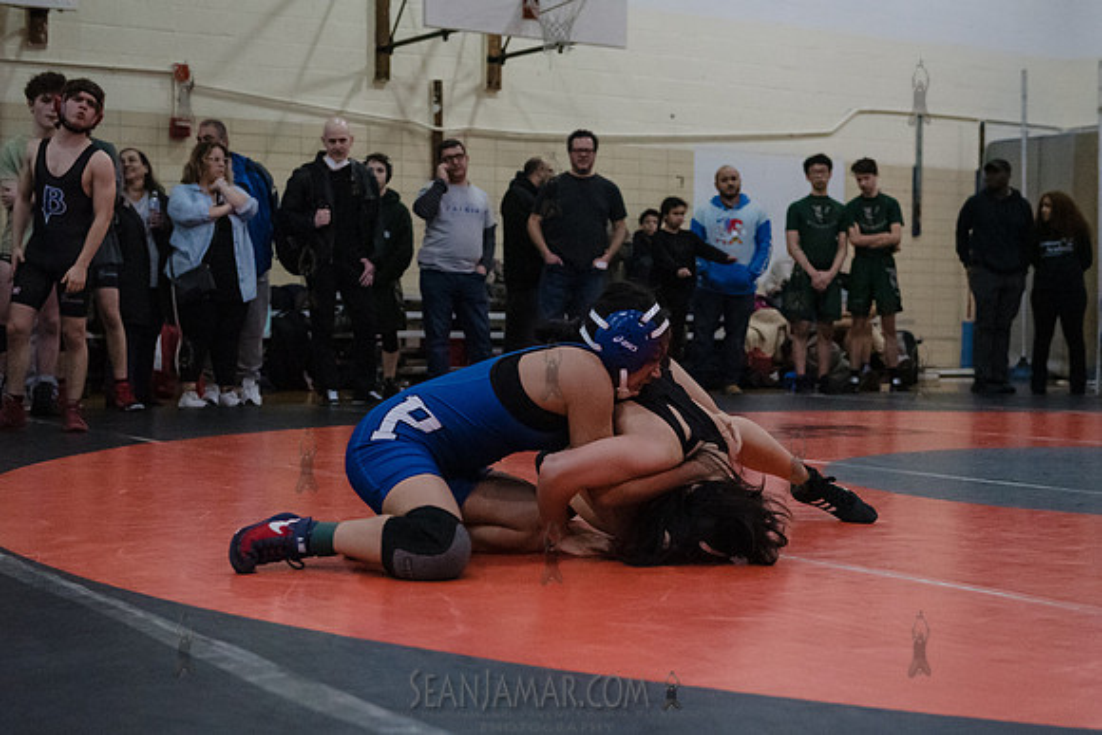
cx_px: 555
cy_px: 422
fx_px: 1797
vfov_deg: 23.1
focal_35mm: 59
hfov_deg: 34.1
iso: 8000
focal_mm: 48
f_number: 3.2
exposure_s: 1/400
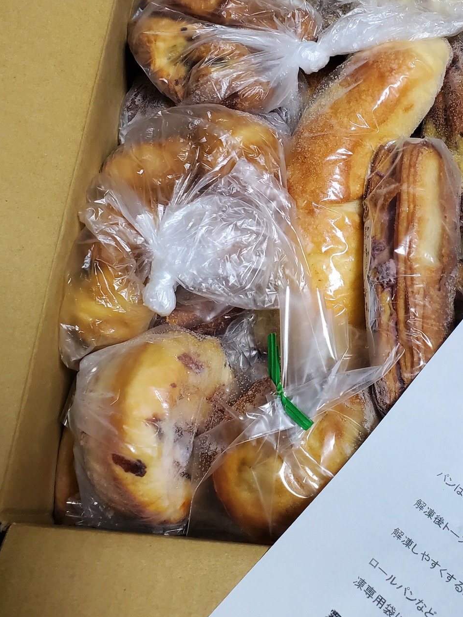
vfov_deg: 45.2
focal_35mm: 41
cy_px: 213
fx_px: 731
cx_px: 363
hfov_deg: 34.2
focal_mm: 4.3
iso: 250
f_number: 2.4
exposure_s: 1/120
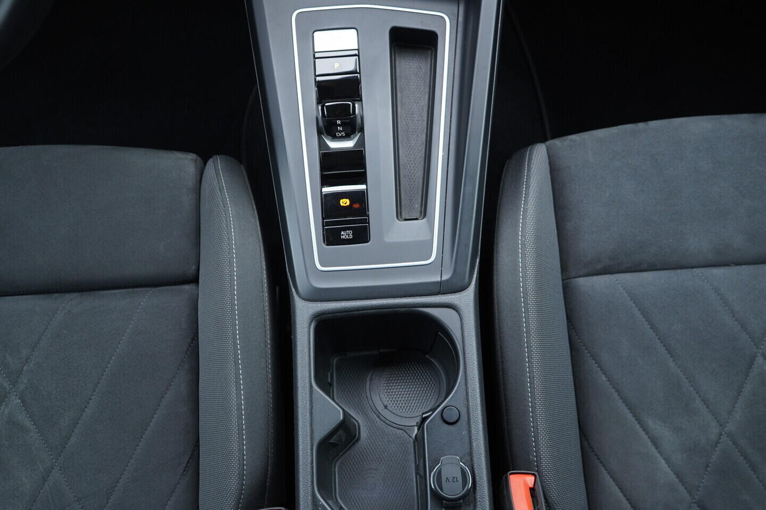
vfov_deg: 36.9
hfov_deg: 53.1
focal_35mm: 36
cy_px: 255
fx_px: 766
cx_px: 383
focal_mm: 24
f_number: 2.8
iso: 320
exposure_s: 1/40
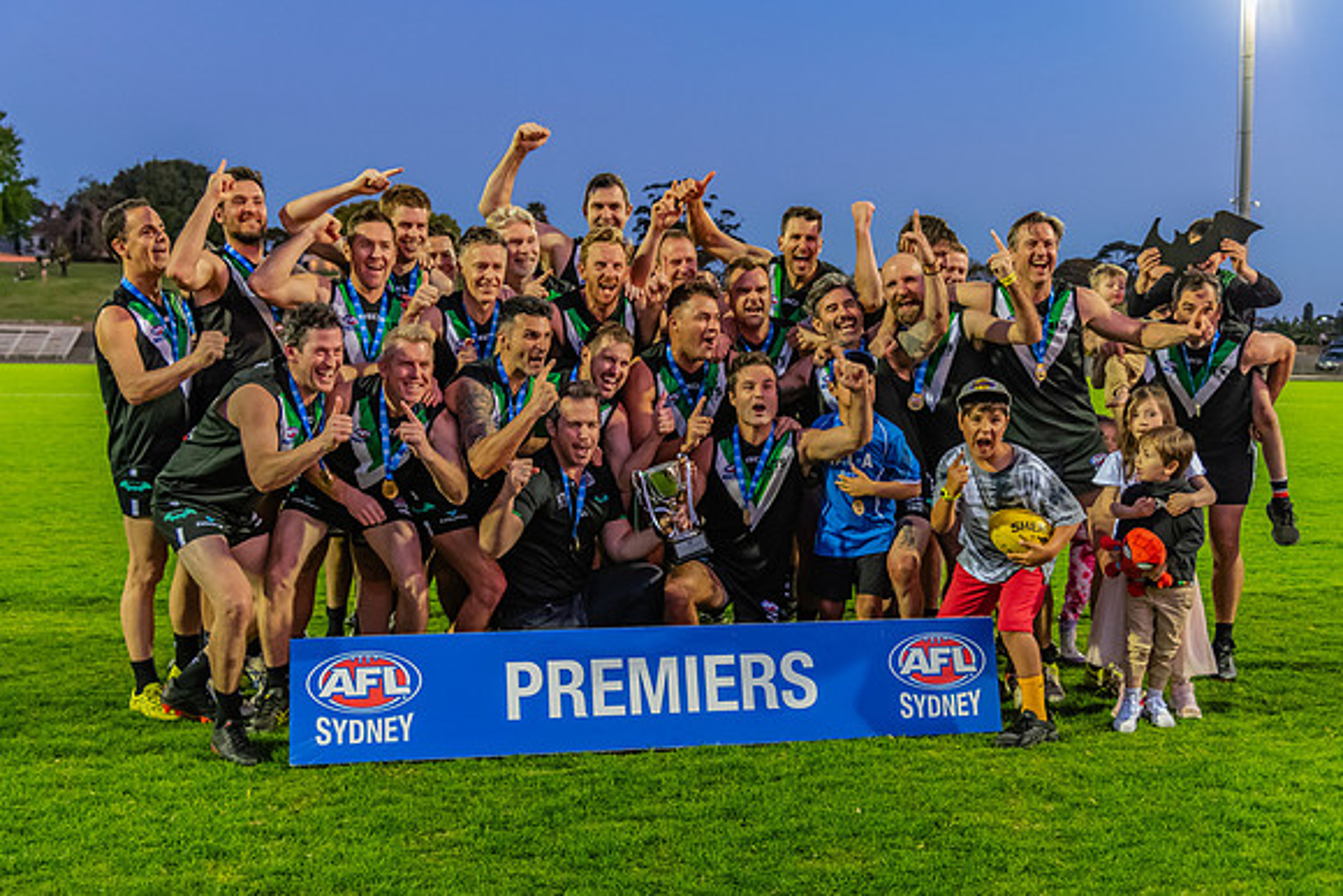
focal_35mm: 42
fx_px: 1575
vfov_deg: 31.8
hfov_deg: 46.2
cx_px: 687
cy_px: 474
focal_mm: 38
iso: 5000
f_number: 4
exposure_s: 1/100
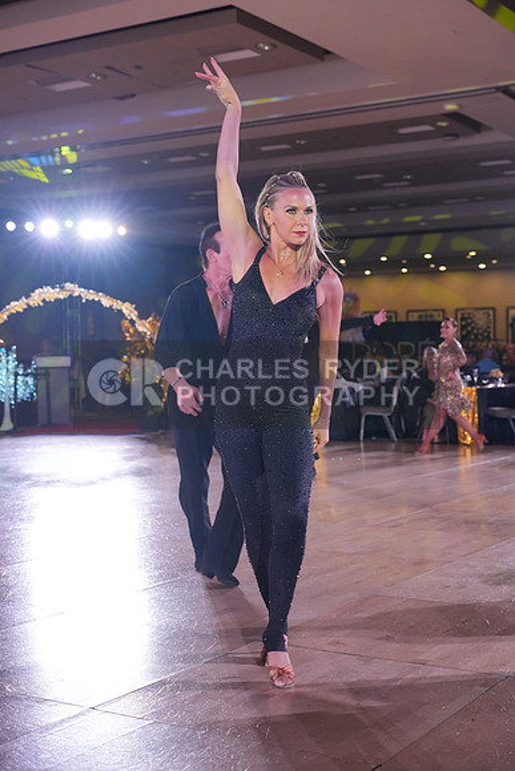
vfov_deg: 38.2
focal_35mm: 52
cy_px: 386
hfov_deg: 26.0
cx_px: 258
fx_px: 1115
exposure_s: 1/400
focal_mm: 52
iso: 1600
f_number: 4
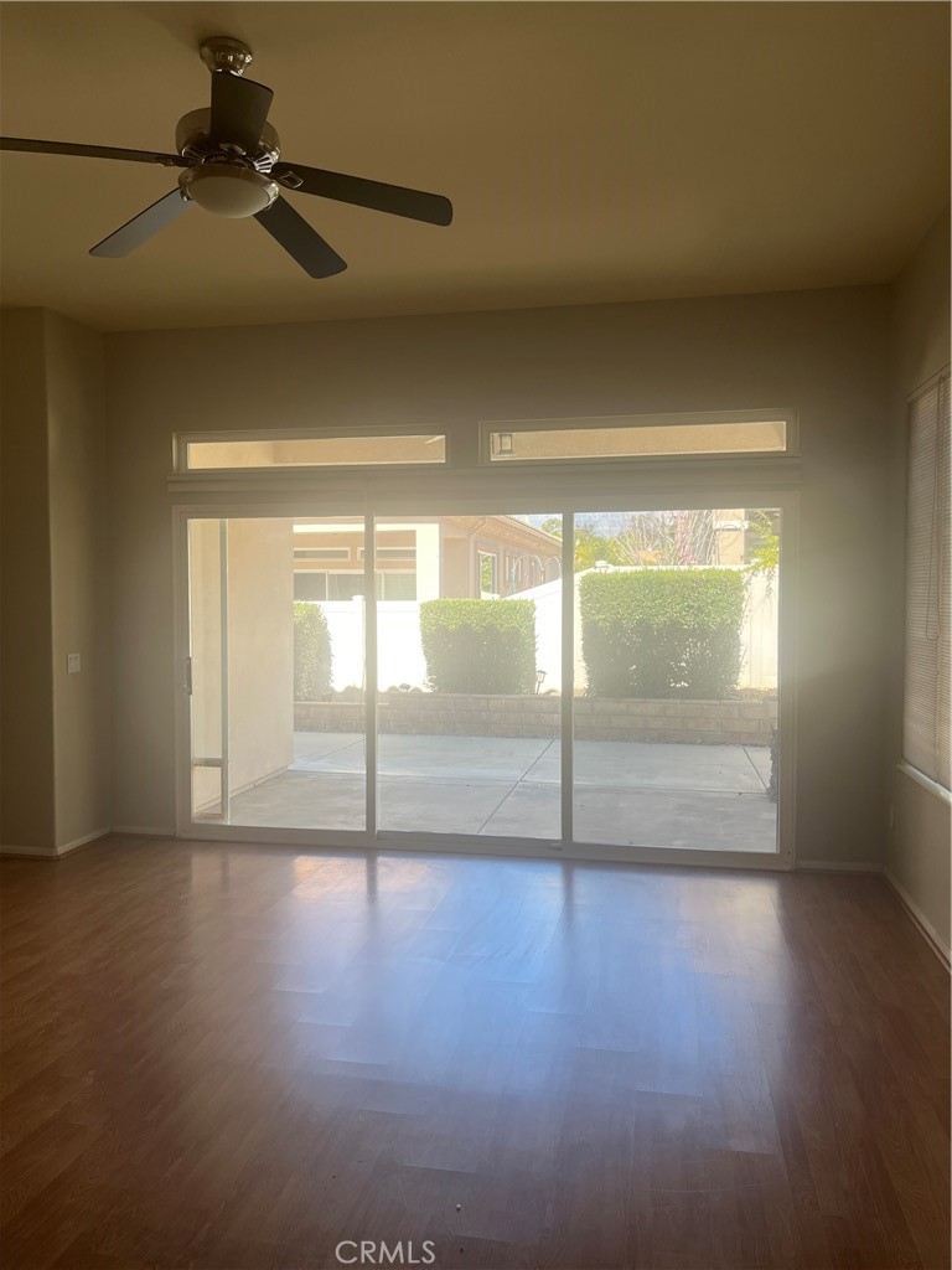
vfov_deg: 67.3
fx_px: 953
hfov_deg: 53.1
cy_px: 635
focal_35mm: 26
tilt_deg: -2.1
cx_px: 476
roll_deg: +0.8
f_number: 1.6
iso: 50
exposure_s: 1/307
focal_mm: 5.1
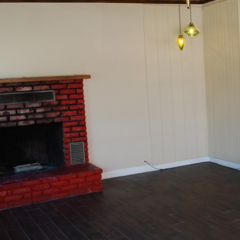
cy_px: 101
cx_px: 224
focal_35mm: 53
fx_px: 416
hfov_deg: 30.5
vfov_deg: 32.1
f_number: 3.5
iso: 200
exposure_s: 1/30
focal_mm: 18
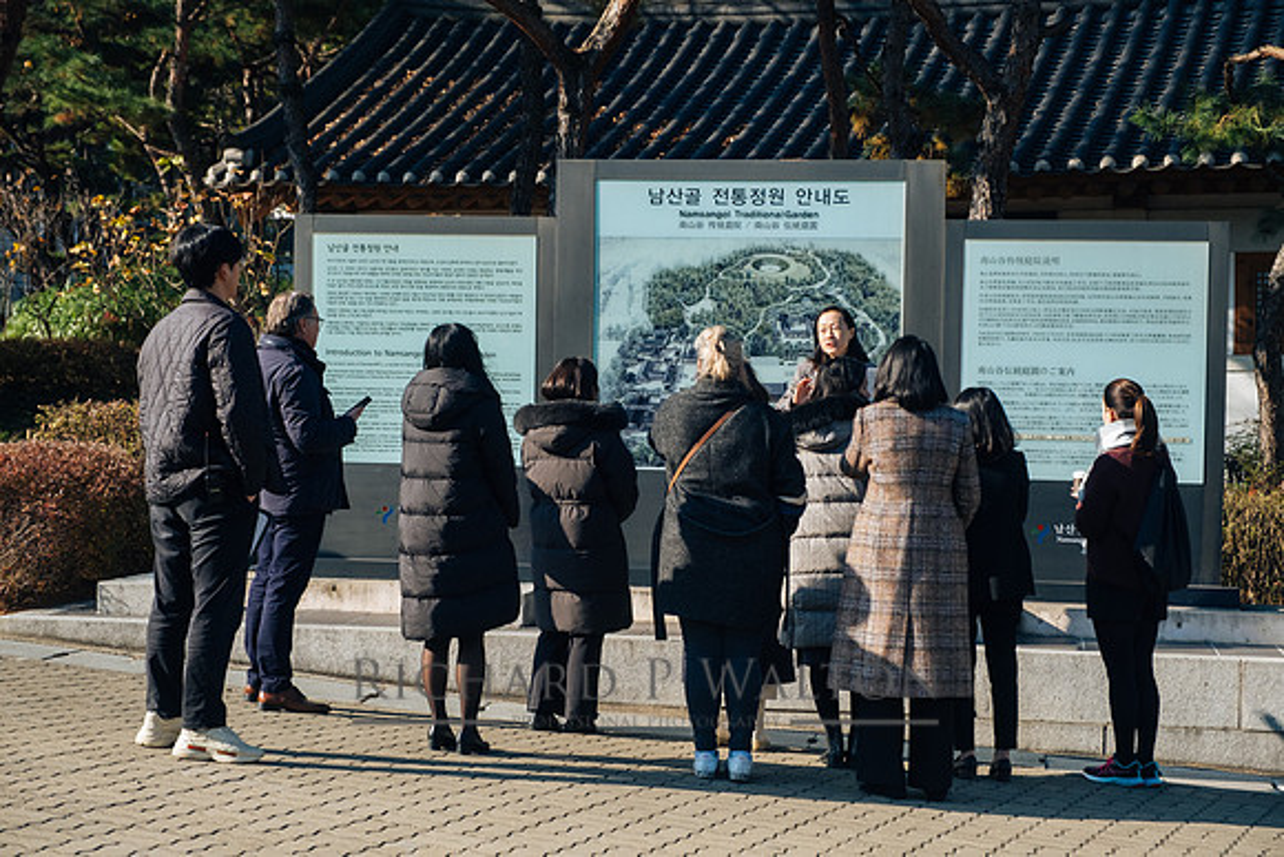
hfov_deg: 31.4
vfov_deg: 21.3
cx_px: 642
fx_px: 2283
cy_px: 428
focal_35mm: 64
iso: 400
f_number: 3.2
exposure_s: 1/4000
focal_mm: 42.7
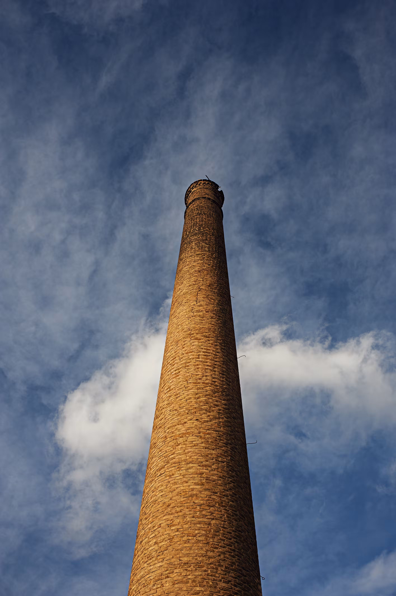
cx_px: 198
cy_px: 298
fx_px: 578
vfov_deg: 54.5
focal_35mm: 35
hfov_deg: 37.8
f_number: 7.1
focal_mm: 35
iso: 200
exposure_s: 1/1250
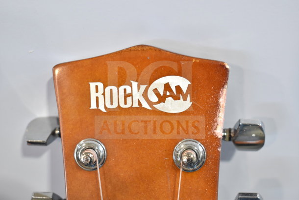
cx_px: 150
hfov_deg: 31.9
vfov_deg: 21.6
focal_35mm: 63
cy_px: 100
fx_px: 523
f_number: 5
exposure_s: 1/60
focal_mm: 42
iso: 800
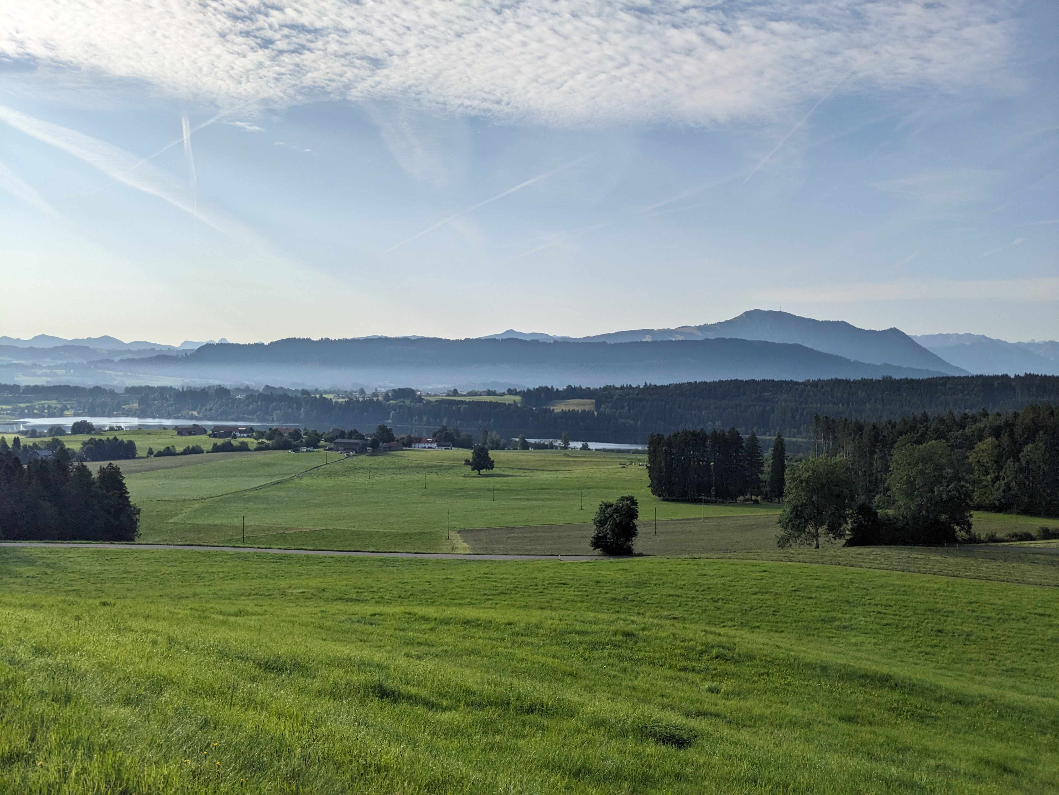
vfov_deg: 51.4
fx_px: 826
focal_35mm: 27
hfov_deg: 65.3
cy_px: 398
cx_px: 530
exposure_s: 1/7812
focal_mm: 4.38
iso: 81
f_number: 1.73
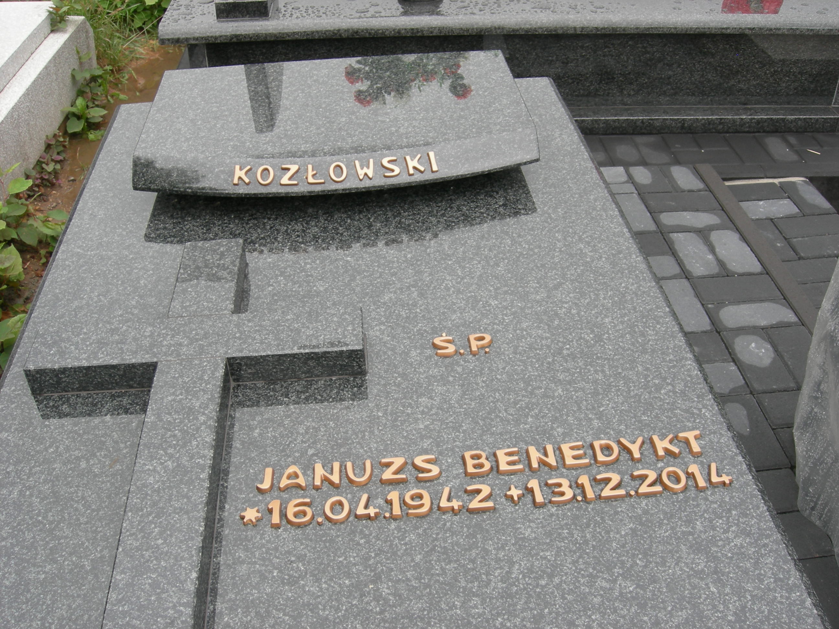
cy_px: 314
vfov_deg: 39.7
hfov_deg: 51.4
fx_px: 873
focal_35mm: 36
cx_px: 420
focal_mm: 7.5
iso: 64
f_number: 4.8
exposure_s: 1/132
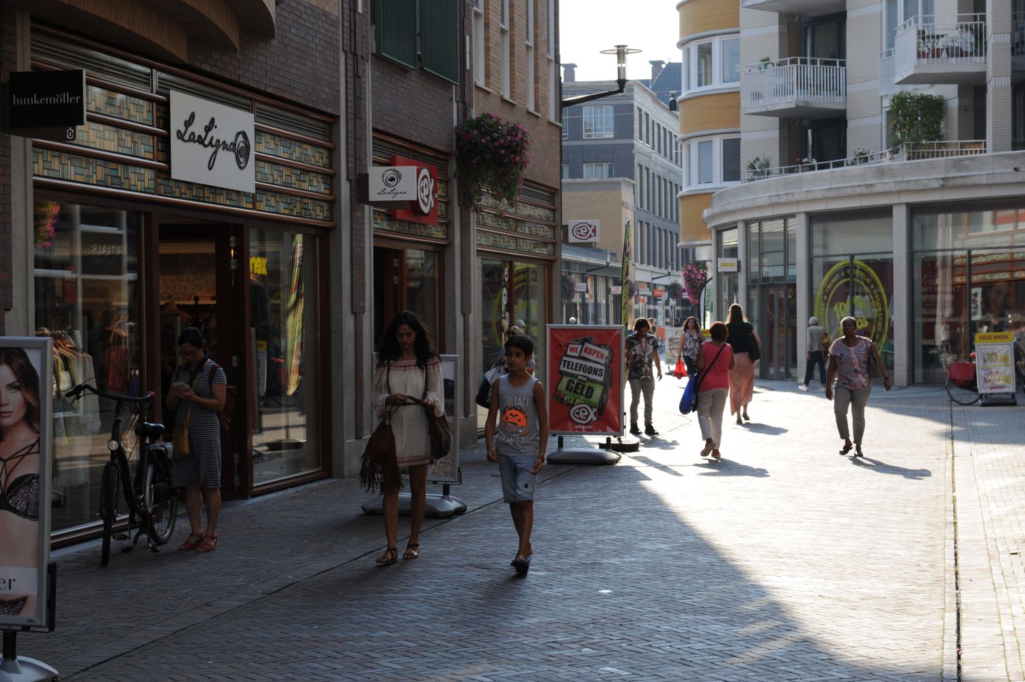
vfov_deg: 19.4
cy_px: 341
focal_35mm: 70
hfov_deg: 28.9
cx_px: 512
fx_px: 1992
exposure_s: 1/200
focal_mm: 70
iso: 200
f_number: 8
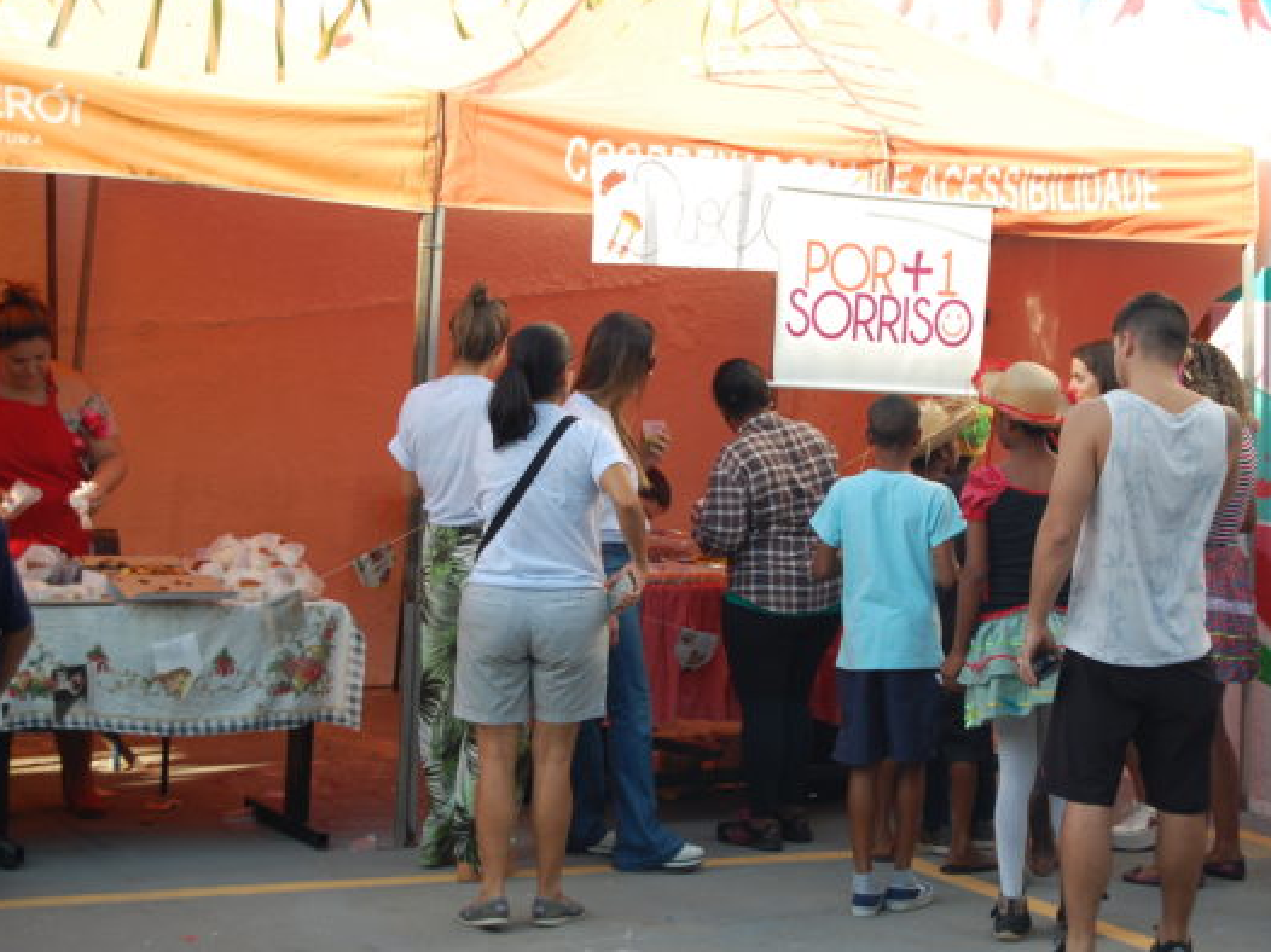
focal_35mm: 91
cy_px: 471
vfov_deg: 16.3
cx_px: 710
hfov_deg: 21.6
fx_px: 3323
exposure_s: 1/160
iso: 200
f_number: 6.3
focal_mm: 55
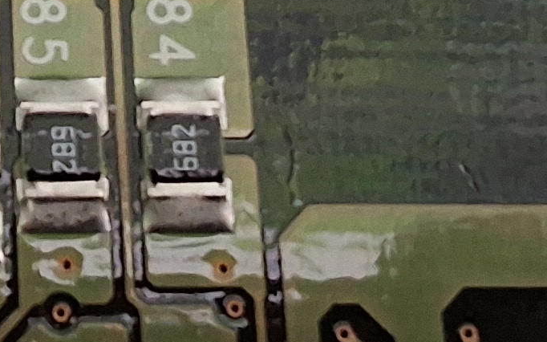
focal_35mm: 142
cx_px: -94
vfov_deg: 9.0
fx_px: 2117
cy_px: -160
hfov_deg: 14.3
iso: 500
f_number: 1.9
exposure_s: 1/20
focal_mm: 2.91
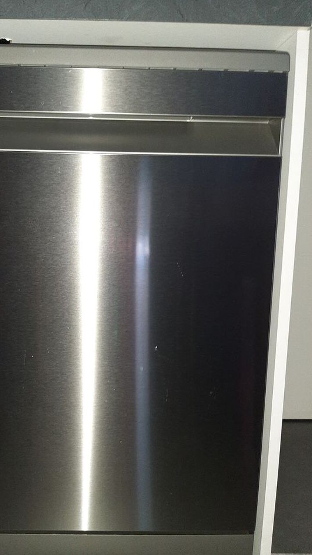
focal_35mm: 30
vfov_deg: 64.3
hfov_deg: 38.4
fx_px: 441
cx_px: 96
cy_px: 286
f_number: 1.7
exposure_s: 1/20
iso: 1000
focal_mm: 3.93
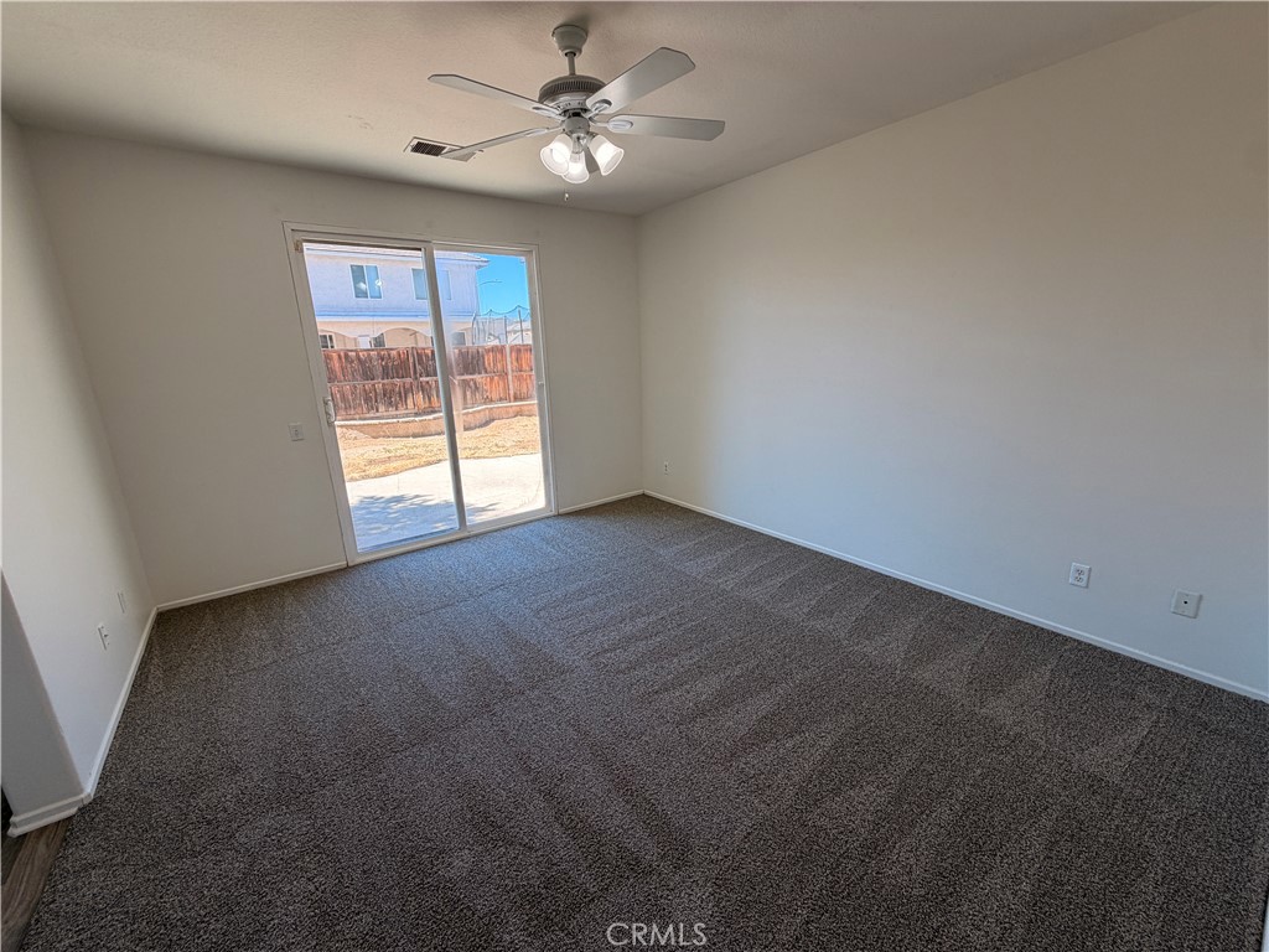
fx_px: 513
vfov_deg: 85.7
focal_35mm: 14
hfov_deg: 102.1
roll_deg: +1.2
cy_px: 476
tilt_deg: -13.7
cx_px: 634
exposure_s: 1/120
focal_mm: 2.22
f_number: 2.2
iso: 64
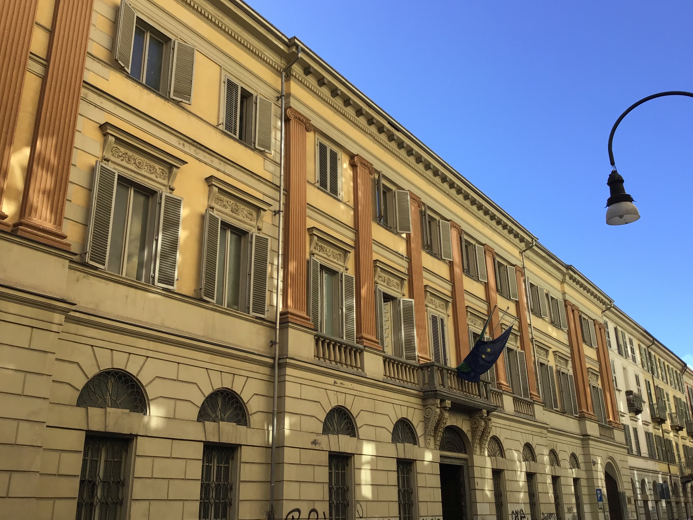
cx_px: 331
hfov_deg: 55.3
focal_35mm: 33
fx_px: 661
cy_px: 259
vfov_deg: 43.0
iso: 25
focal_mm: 3.3
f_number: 2.4
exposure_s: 1/424
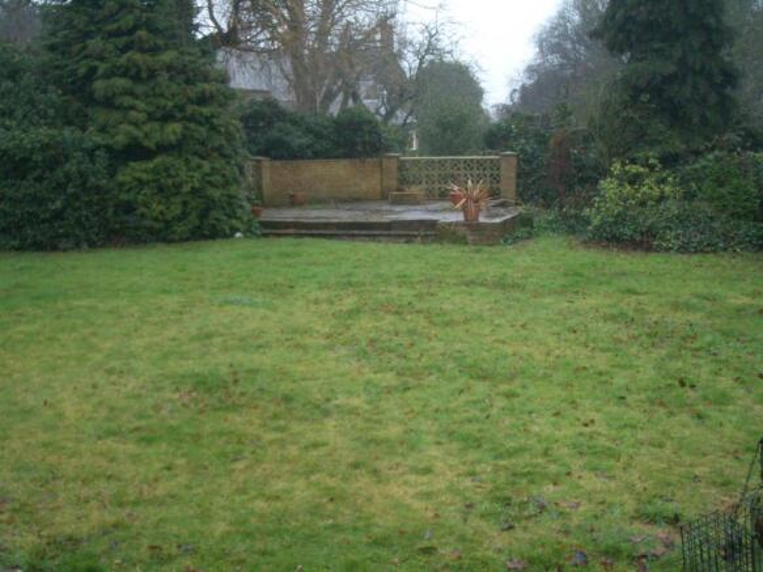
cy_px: 286
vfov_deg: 35.1
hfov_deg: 45.8
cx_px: 382
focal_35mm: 41
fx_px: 904
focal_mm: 6.8
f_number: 2.8
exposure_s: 1/125
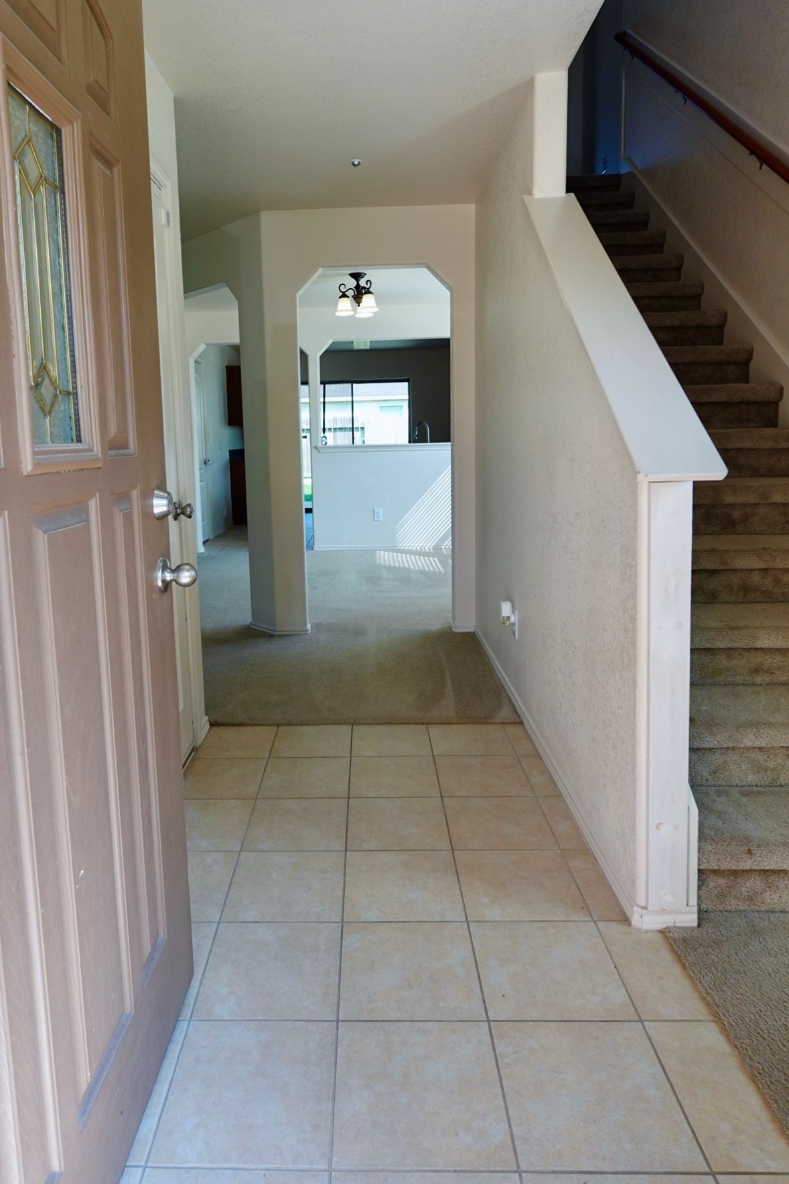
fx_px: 723
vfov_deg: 78.3
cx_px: 338
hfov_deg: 57.0
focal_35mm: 22
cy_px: 530
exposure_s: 1/400
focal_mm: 6.9
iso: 125
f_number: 1.8
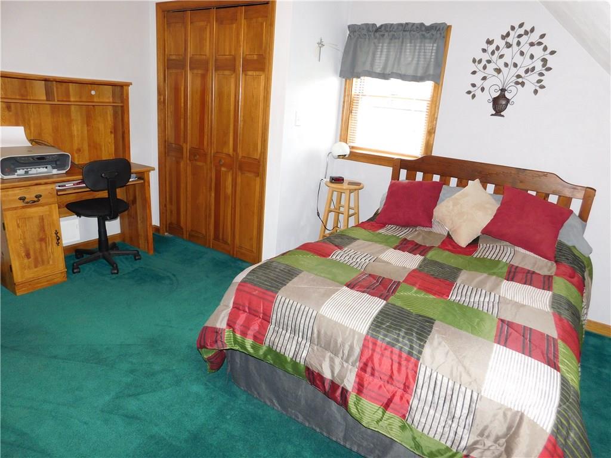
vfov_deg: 58.9
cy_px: 229
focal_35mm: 23
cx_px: 306
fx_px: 406
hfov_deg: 73.9
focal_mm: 4
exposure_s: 1/30
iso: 250
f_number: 3
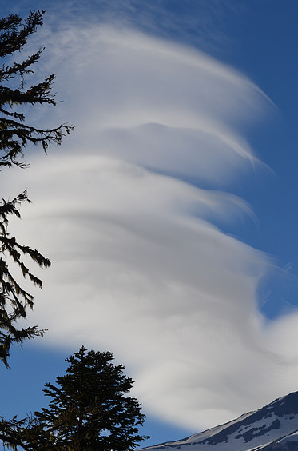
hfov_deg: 12.6
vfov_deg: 19.0
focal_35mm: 108
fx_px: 1348
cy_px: 222
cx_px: 153
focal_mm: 70
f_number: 8
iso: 220
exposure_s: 1/2000
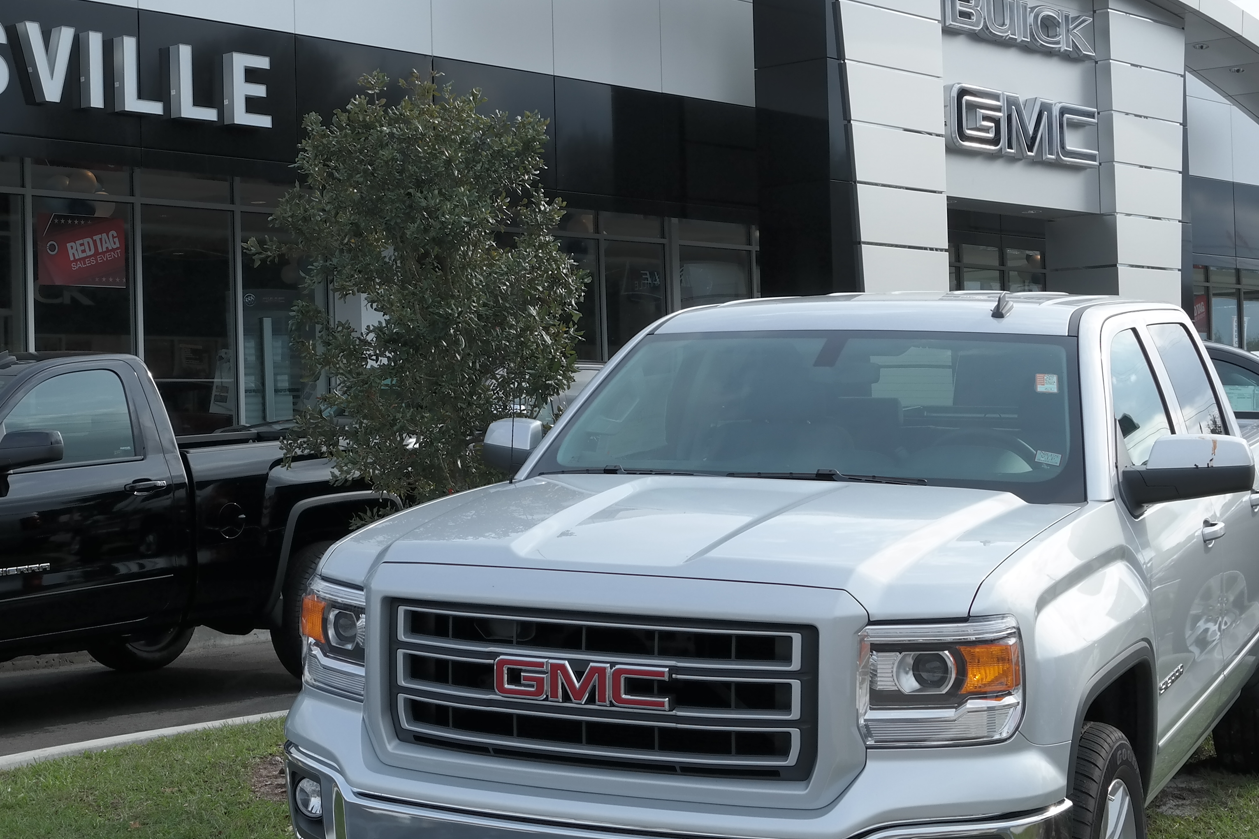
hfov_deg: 33.9
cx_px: 525
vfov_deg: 23.0
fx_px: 2063
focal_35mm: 59
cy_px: 353
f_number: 7.1
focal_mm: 22
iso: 100
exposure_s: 1/320
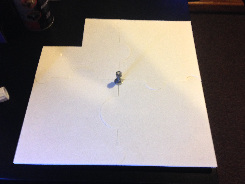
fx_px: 234
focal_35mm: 33
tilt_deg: -60.2
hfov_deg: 55.4
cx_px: 122
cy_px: 92
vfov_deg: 42.9
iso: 320
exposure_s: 1/20
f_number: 2.4
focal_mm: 4.12
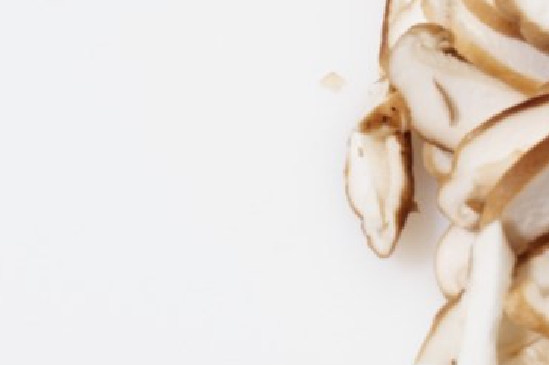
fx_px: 2591
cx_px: 602
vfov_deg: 8.1
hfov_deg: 11.9
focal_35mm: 170
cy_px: 105
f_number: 9
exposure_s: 1/100
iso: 100
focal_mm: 53
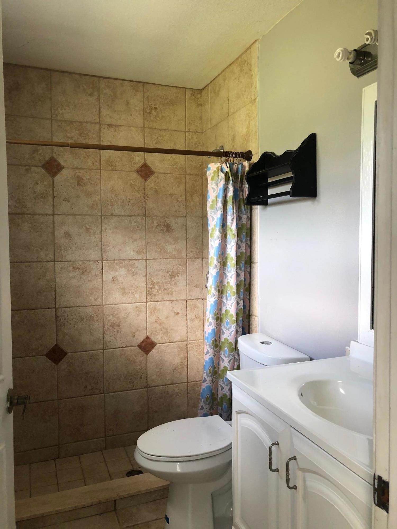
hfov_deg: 49.7
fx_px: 428
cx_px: 198
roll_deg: +0.3
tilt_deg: -3.5
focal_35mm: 28
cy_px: 264
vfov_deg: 63.4
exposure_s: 1/30
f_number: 1.8
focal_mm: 3.99
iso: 40
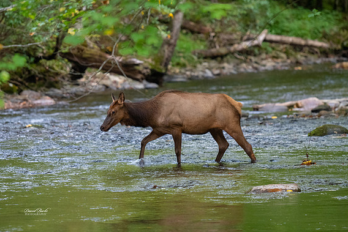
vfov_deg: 2.2
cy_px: 115
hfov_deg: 3.4
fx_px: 5927
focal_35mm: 613
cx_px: 175
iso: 8000
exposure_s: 1/500
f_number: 7.1
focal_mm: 600
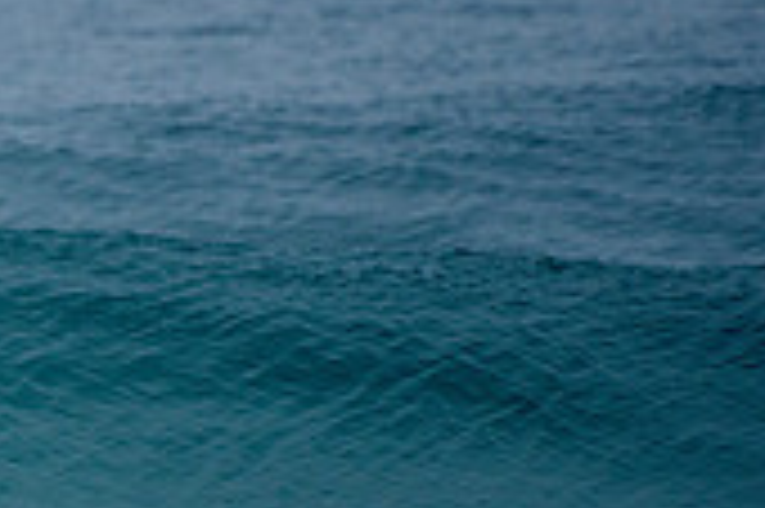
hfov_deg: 1.2
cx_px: -508
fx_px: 36302
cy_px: 380
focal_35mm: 1710
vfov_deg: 0.8
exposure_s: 1/2000
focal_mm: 500
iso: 400
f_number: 5.6
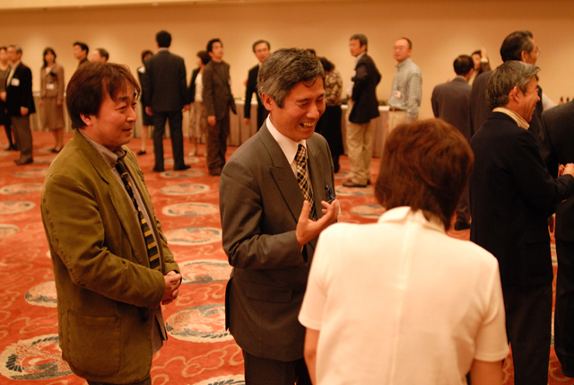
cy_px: 192
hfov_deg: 46.3
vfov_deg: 32.0
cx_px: 287
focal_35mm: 42
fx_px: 671
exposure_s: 1/80
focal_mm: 28
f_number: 2
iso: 800
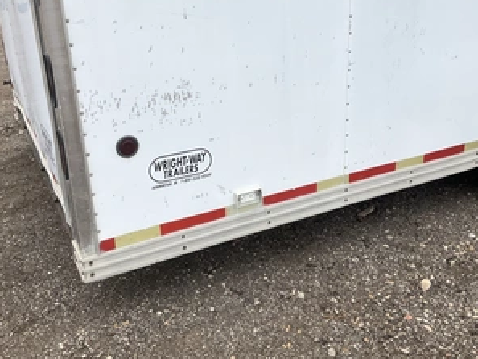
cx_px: 253
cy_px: 142
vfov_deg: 36.7
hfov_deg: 47.8
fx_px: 539
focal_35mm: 39
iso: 25
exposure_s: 1/1144
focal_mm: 3
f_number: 1.8
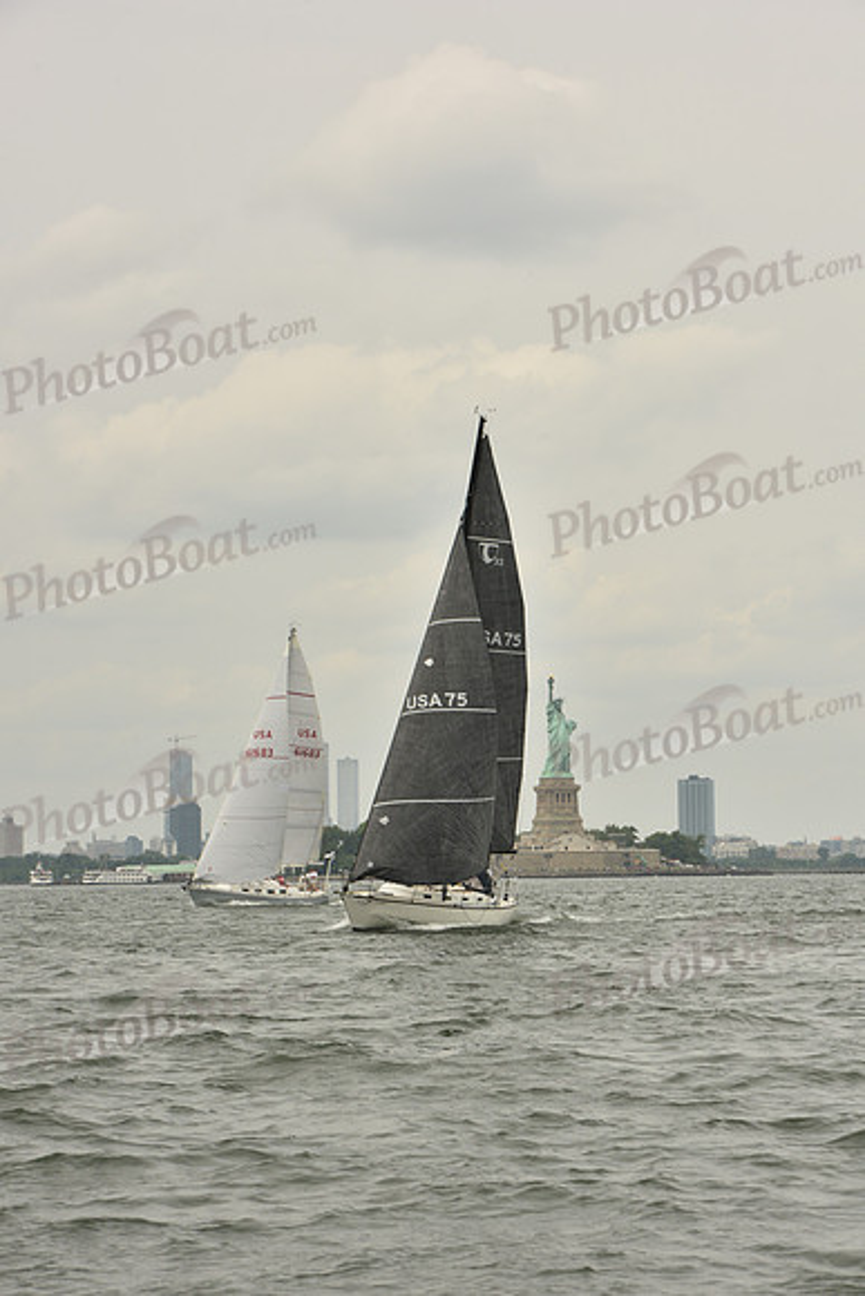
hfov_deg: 13.7
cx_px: 432
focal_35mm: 100
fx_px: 3602
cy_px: 648
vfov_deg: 20.4
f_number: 10
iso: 250
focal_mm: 100
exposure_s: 1/640
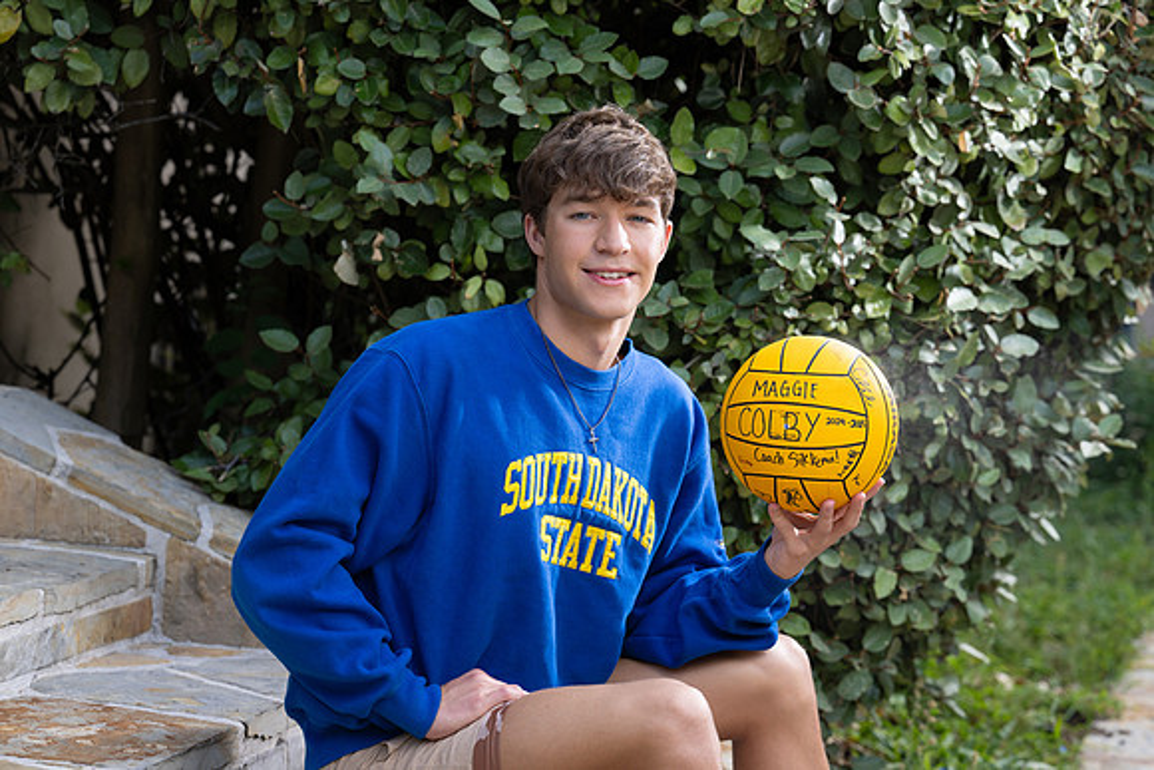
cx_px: 577
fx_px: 2982
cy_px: 385
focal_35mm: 93
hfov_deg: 21.9
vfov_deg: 14.7
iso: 100
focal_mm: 93
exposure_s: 1/200
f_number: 4.5
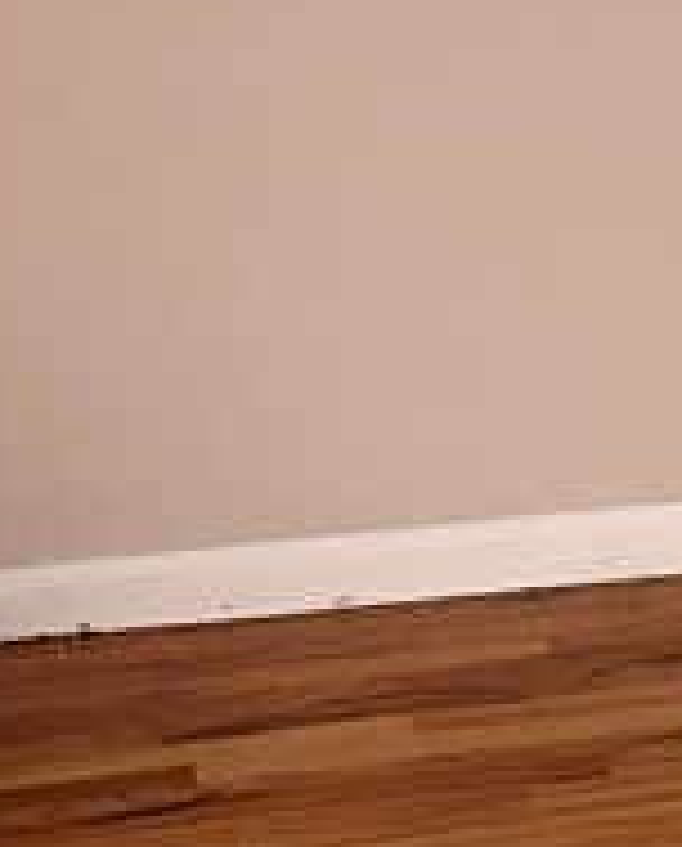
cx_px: 1597
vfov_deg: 10.1
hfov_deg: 7.6
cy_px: 730
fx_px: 4778
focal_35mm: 190
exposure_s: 1/494
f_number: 1.78
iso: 80
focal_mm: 6.86
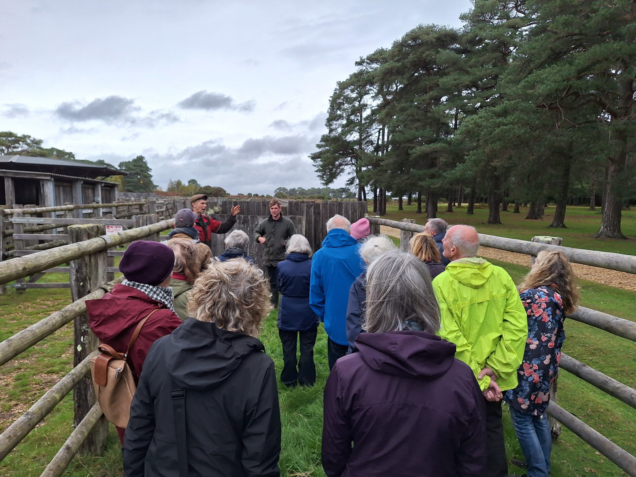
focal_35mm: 23
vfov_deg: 58.9
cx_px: 318
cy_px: 238
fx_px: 423
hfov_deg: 73.9
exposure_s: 1/535
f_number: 1.8
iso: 40
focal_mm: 5.54
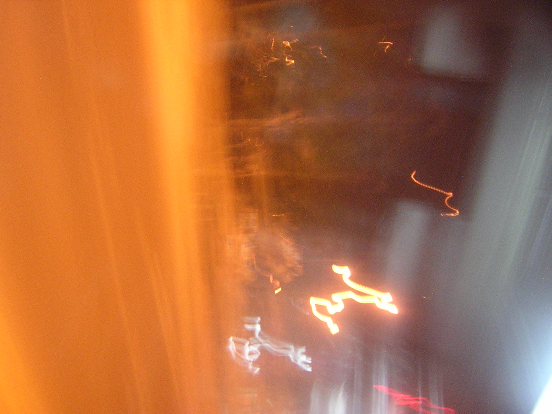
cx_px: 276
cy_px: 207
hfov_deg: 51.4
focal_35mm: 36
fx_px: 574
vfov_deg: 39.7
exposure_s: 2
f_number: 2.6
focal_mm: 4.7
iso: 400
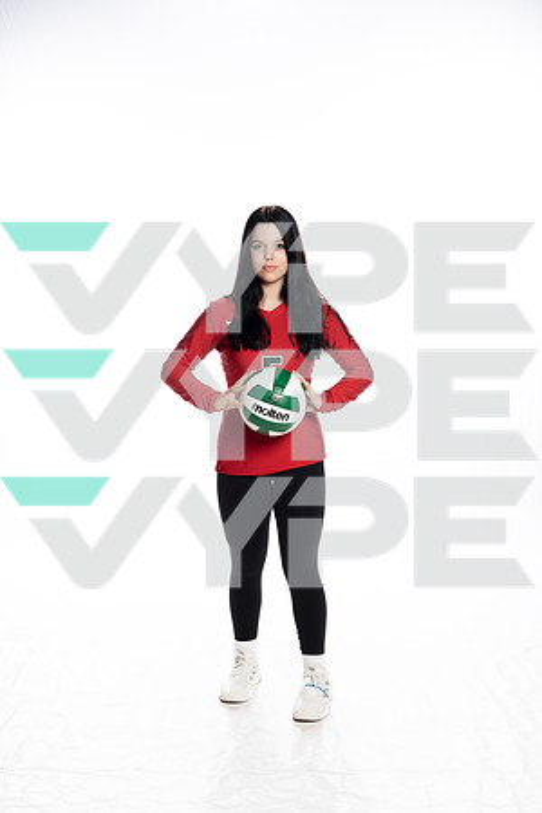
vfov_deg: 39.6
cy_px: 406
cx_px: 271
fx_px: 1129
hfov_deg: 27.0
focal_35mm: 50
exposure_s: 1/250
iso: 400
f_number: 8
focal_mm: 50
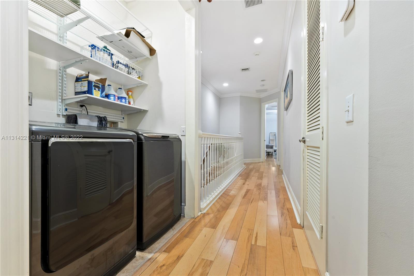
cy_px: 138
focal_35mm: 14
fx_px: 161
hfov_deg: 104.2
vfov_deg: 81.3
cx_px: 207
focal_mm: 14
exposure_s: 2.5
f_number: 11
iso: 100
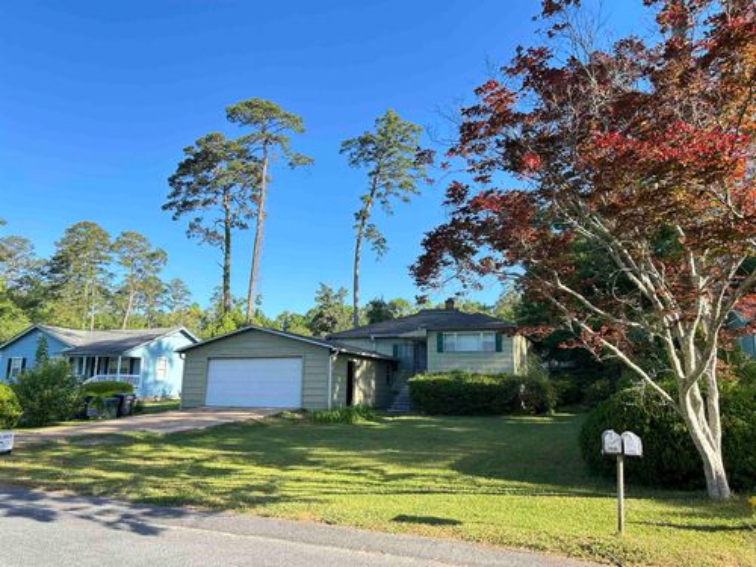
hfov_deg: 67.3
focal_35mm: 26
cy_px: 284
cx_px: 378
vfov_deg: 53.1
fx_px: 568
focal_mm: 5.7
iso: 50
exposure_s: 1/748
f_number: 1.5
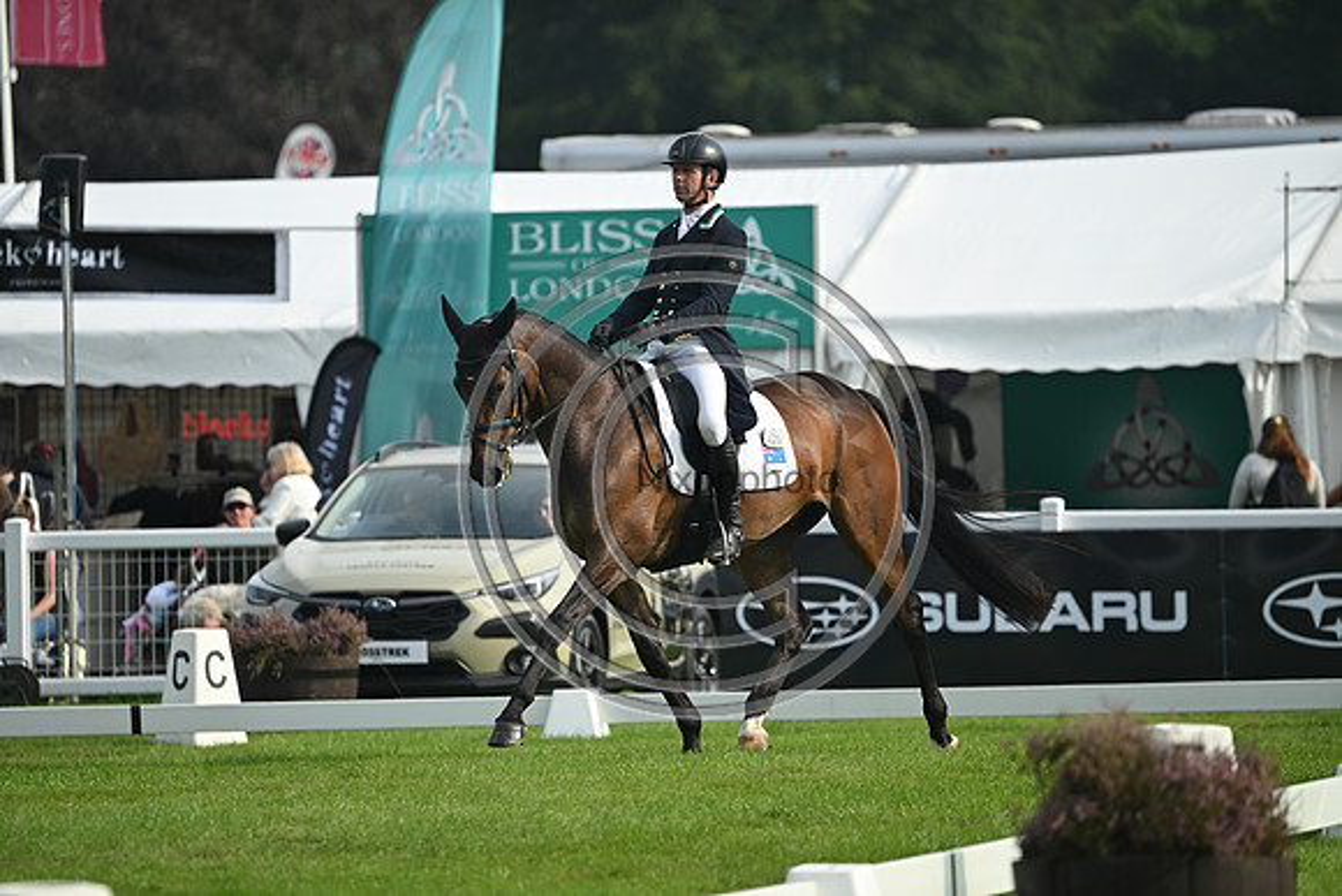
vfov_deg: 3.4
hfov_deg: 5.2
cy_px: 448
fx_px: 14914
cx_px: 671
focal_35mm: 400
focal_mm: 400
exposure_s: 1/1250
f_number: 5.6
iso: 450
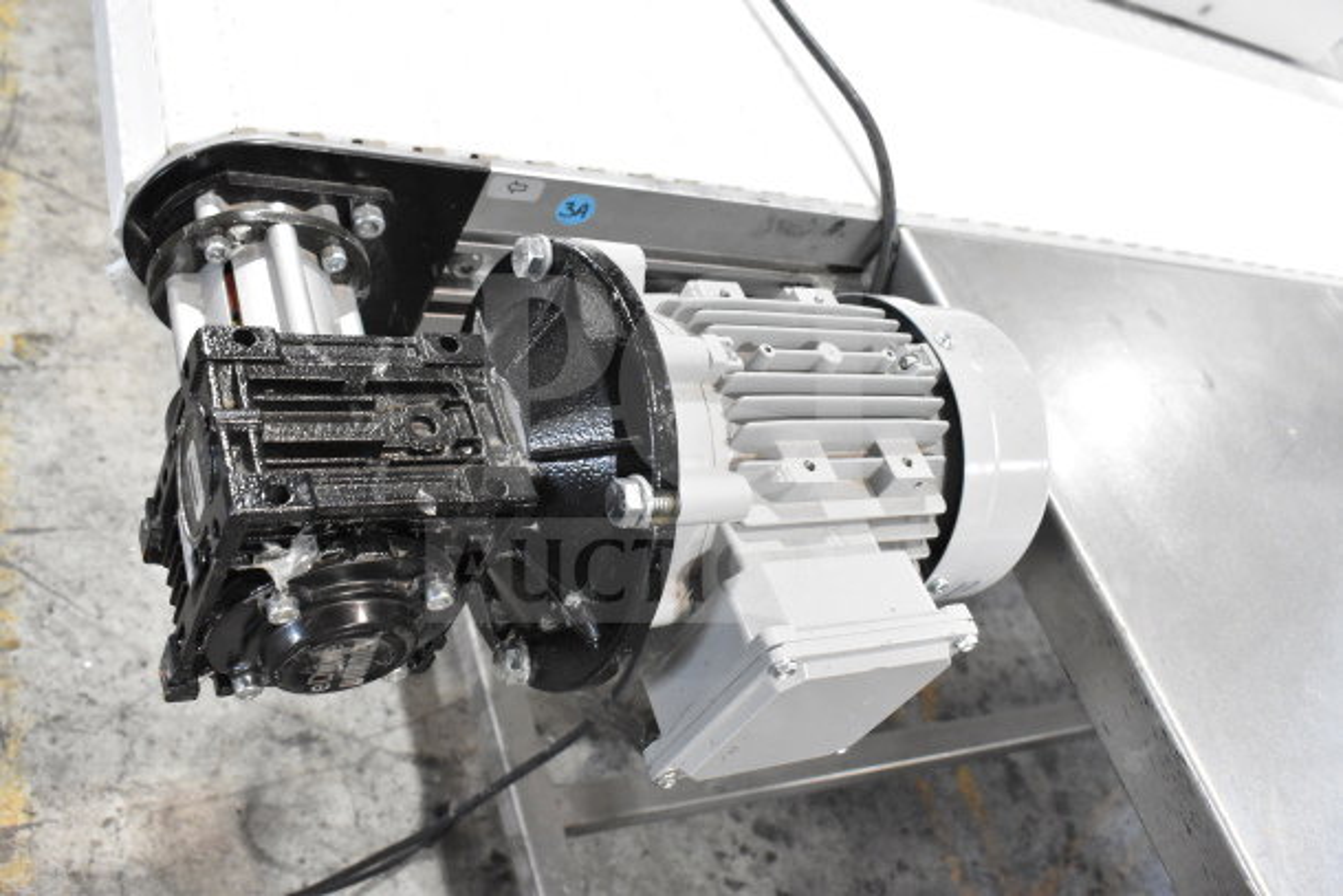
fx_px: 1231
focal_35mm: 33
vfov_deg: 40.0
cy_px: 448
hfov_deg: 57.2
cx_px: 672
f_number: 8
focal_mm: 22
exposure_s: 1/250
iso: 6400
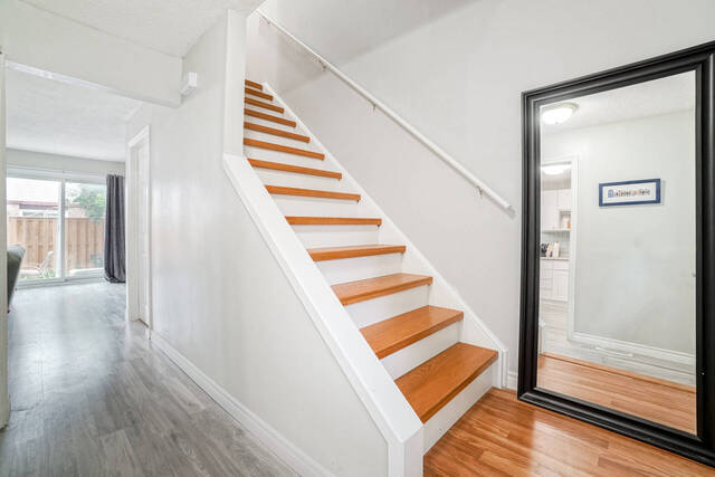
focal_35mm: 15
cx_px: 358
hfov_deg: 100.4
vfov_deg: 77.4
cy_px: 238
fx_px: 298
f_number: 7.1
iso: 1250
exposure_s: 1/20
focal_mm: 10
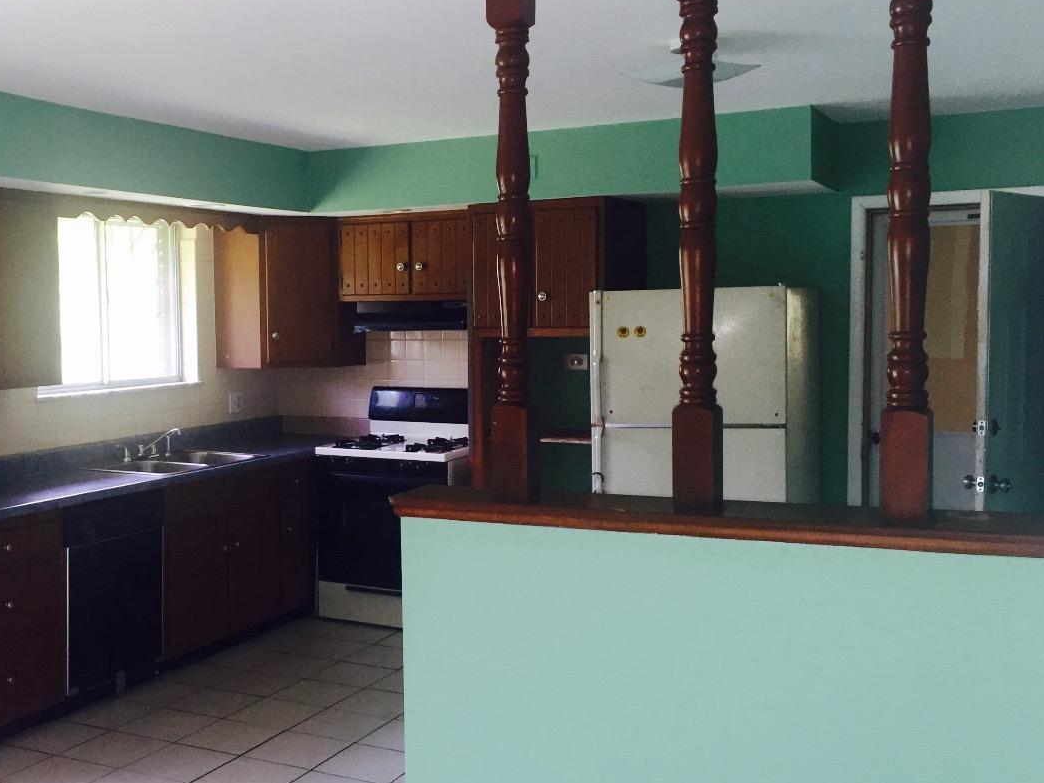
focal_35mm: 40
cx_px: 375
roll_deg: +1.2
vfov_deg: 36.0
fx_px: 1206
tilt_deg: -3.4
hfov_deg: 46.3
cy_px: 402
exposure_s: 1/30
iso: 64
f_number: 2.2
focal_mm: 4.15
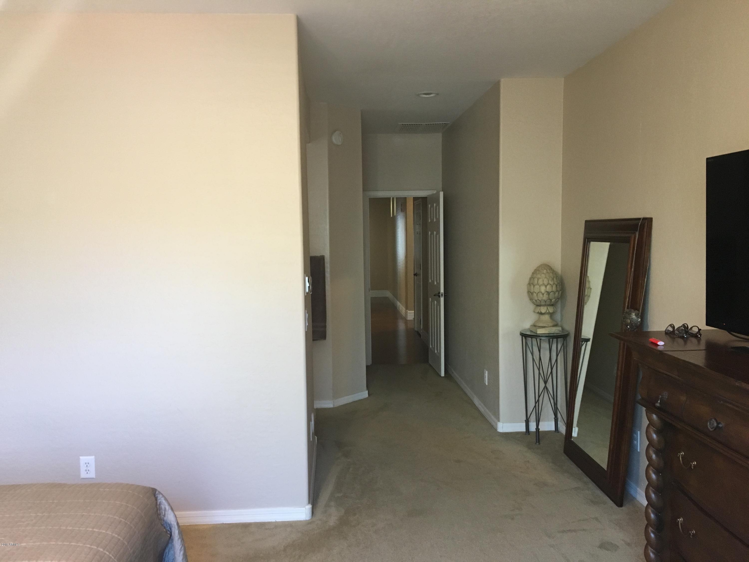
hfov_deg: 61.7
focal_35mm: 29
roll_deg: +0.3
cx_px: 374
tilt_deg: -5.5
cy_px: 281
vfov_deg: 48.2
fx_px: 627
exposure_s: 1/30
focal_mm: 4.15
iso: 125
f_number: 2.2
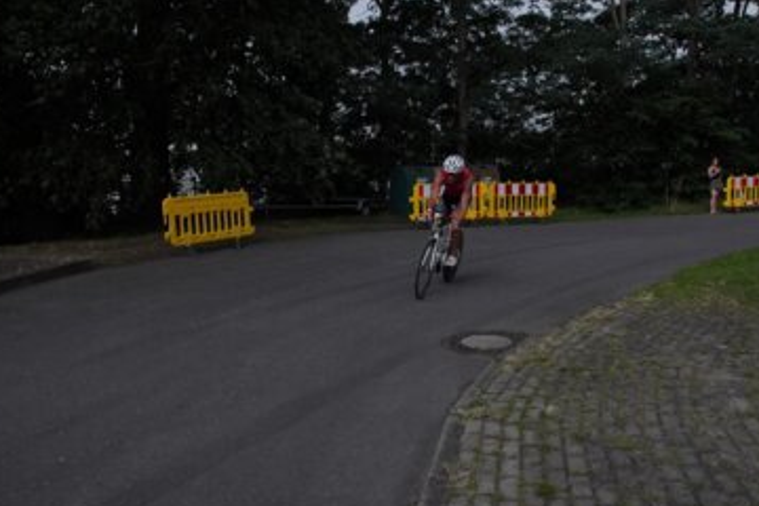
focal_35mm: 30
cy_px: 244
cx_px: 390
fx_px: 632
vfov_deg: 43.6
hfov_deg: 61.9
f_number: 6.3
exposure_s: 1/1000
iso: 2500
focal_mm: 18
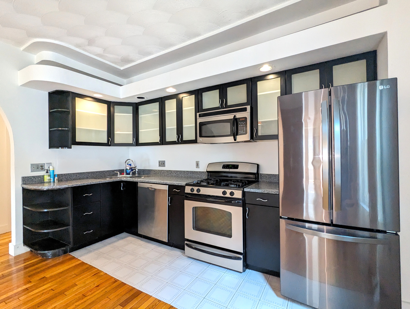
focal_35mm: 16
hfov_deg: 94.4
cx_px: 205
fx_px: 190
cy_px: 154
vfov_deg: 78.2
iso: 284
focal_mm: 2.35
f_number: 2.2
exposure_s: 1/30
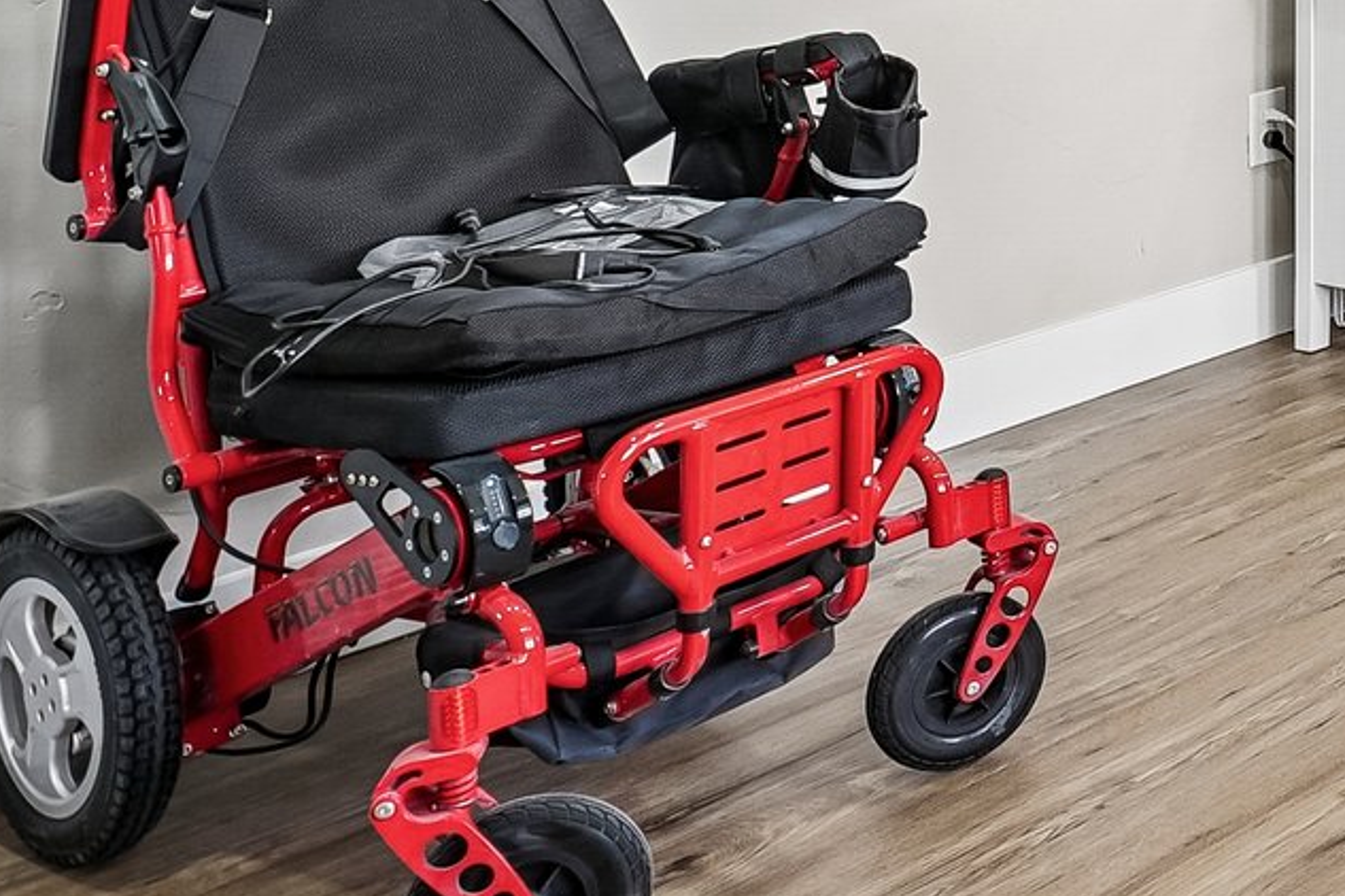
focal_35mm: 55
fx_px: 2055
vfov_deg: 21.8
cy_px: -324
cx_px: 2112
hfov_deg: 25.3
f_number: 8
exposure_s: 1/25
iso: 400
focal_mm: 17
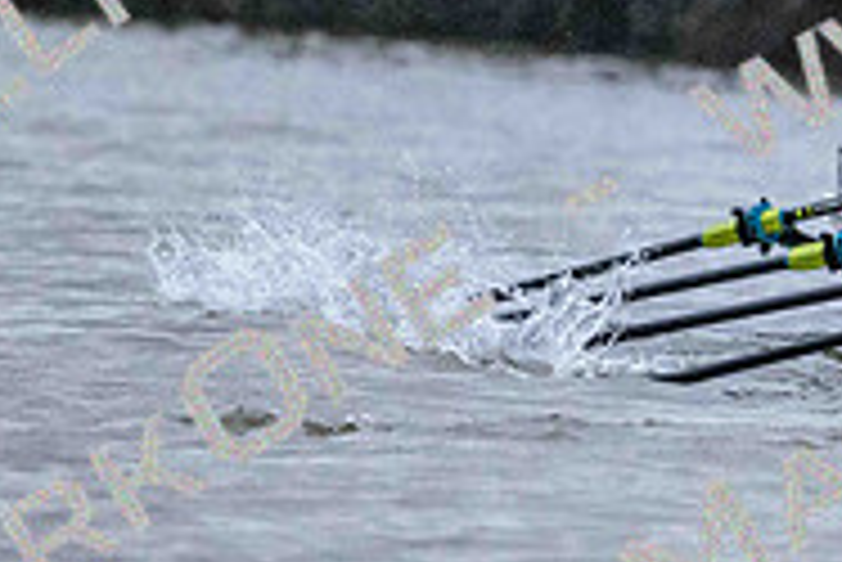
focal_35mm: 1239
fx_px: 29000
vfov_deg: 1.1
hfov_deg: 1.7
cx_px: 1247
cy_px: 173
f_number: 4.5
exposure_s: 1/1600
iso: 12800
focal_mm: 400
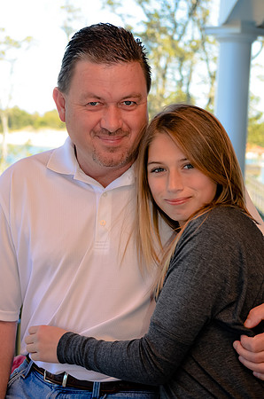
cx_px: 132
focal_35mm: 82
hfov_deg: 16.5
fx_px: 912
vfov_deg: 24.7
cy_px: 200
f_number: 5.6
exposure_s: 1/125
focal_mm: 55
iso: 160
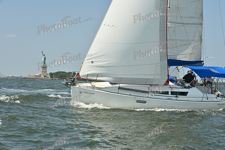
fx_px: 444
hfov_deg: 28.5
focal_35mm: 71
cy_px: 75
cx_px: 113
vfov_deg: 19.2
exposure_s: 1/1250
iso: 320
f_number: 9
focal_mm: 70
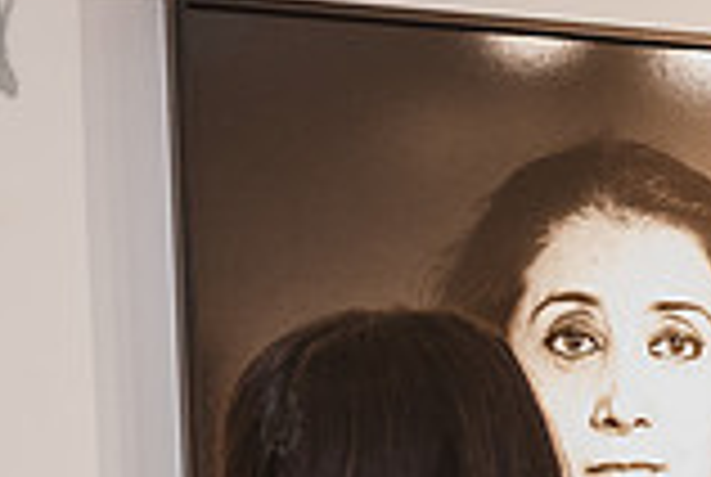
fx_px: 2078
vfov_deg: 12.6
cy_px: 673
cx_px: 860
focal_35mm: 105
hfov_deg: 18.4
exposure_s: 1/160
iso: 1600
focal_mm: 24
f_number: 3.5
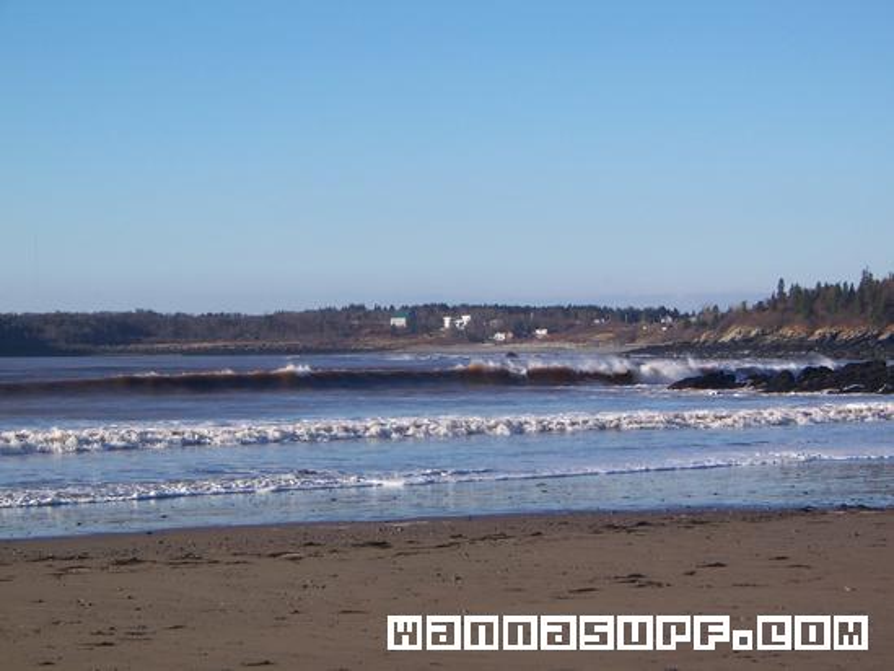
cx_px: 447
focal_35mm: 100
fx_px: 2583
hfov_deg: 19.6
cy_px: 336
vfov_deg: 14.8
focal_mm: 16.6
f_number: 8
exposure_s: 1/180
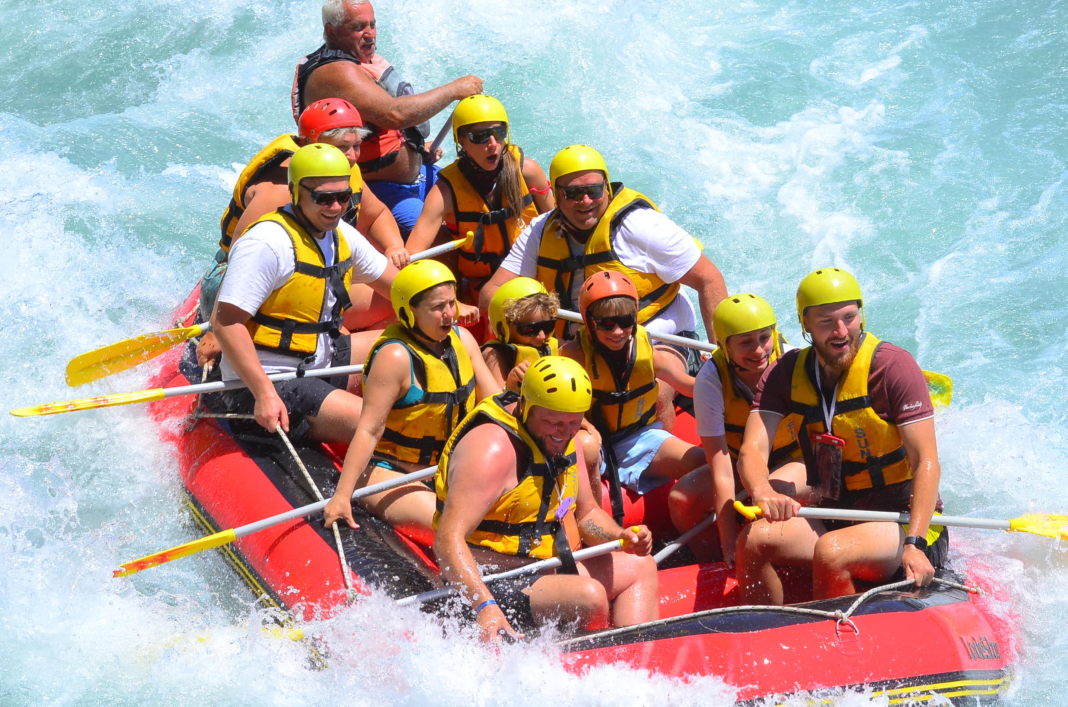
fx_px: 8660
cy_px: 354
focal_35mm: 292
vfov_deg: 4.7
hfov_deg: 7.1
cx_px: 534
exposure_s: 1/800
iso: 800
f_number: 14
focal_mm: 195
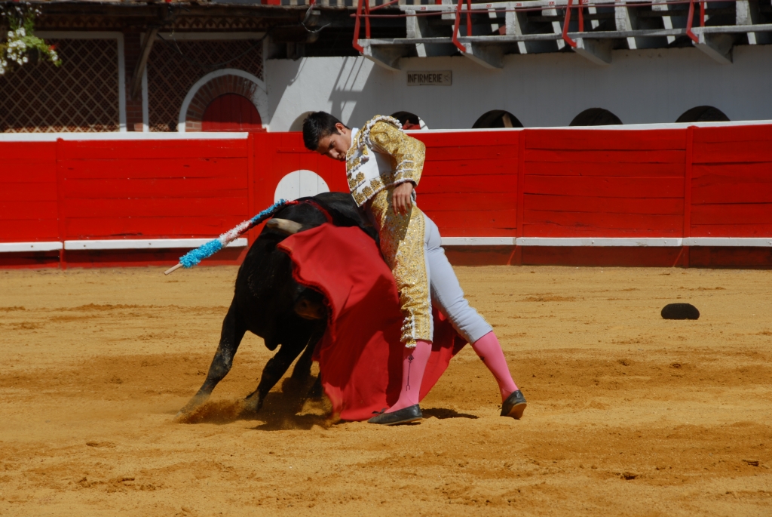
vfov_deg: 7.6
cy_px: 258
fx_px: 3864
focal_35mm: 180
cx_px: 386
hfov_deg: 11.4
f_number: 8
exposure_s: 1/350
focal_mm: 120
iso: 100
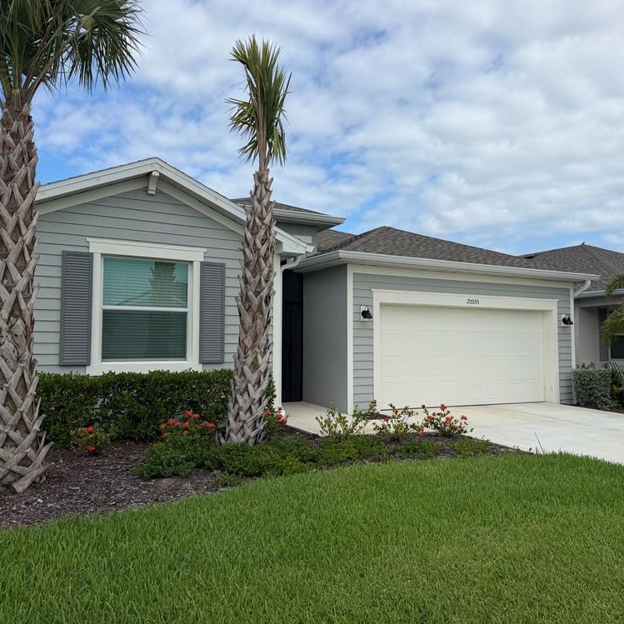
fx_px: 591
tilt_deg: +4.5
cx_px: 322
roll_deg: +0.2
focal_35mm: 29
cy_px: 306
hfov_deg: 55.6
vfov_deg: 55.6
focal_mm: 6.76
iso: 80
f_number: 1.78
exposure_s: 1/6173
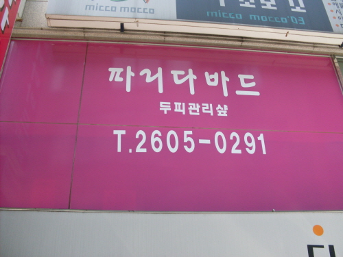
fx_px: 377
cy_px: 128
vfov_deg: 37.7
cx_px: 172
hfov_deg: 49.0
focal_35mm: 38
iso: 80
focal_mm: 6.3
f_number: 2.8
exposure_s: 1/250
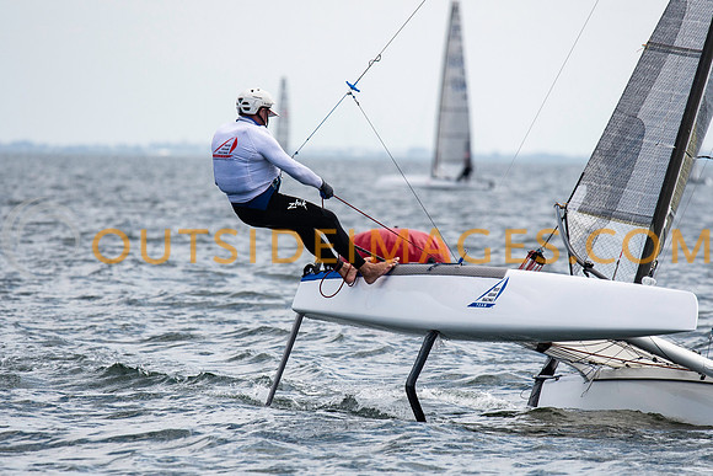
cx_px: 356
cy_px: 238
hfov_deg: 4.5
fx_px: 9029
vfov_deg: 3.0
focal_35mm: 456
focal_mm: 300
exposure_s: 1/5000
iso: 400
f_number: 5
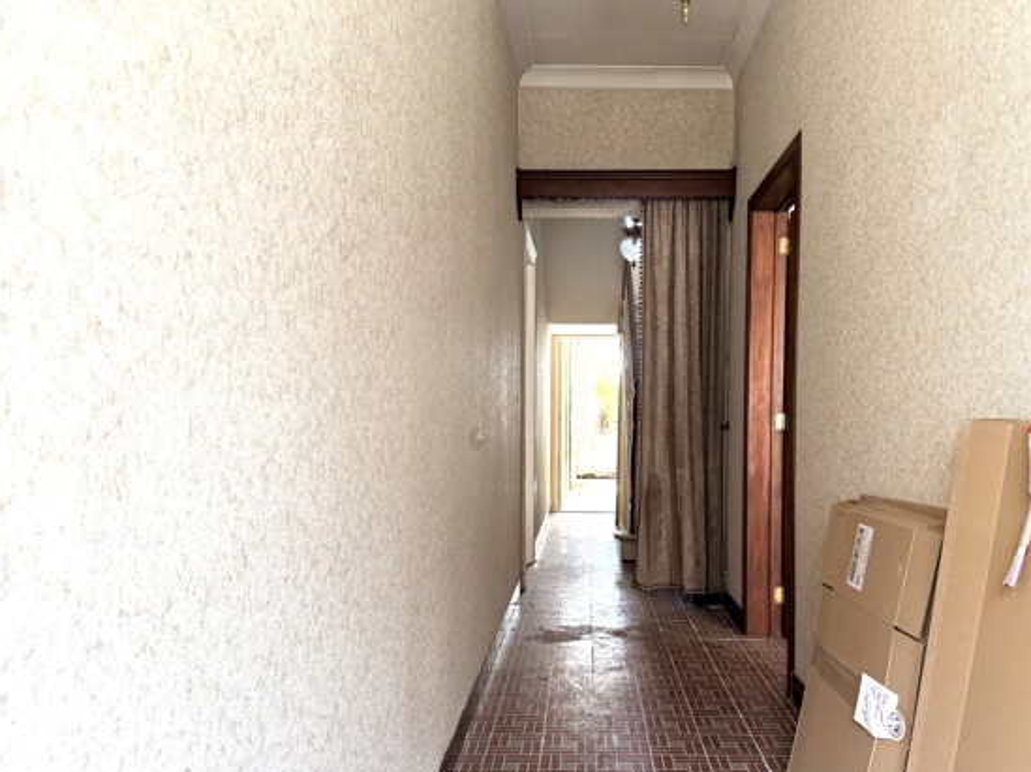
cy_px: 436
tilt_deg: -1.5
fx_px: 833
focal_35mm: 28
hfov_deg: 63.2
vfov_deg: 49.6
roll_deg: -0.2
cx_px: 582
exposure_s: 1/119
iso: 200
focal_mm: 6.76
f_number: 1.78
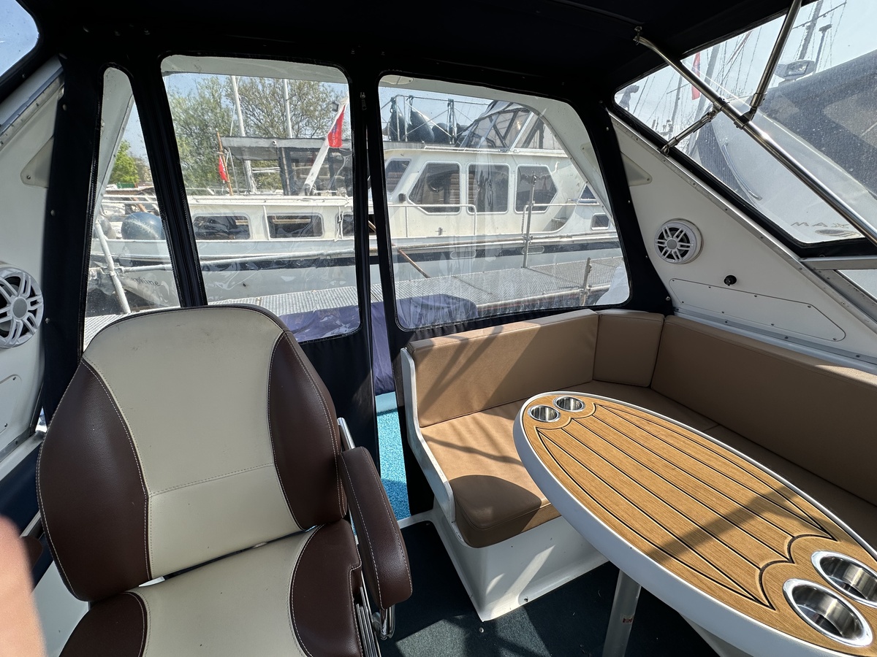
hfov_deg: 102.1
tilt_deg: -21.8
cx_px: 438
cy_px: 328
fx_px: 355
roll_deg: +0.6
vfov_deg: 85.7
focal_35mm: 14
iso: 40
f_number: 2.2
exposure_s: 1/932
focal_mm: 2.22
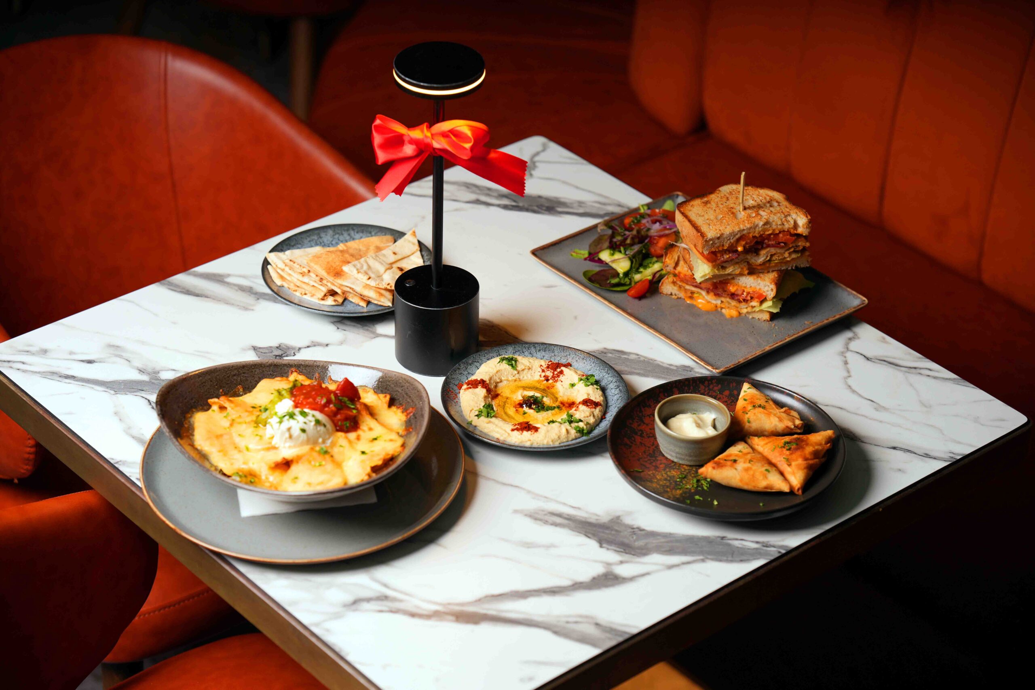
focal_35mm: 85
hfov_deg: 23.9
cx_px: 518
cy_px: 345
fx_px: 2444
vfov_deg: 16.1
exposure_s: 1/250
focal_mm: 85
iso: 160
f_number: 3.2
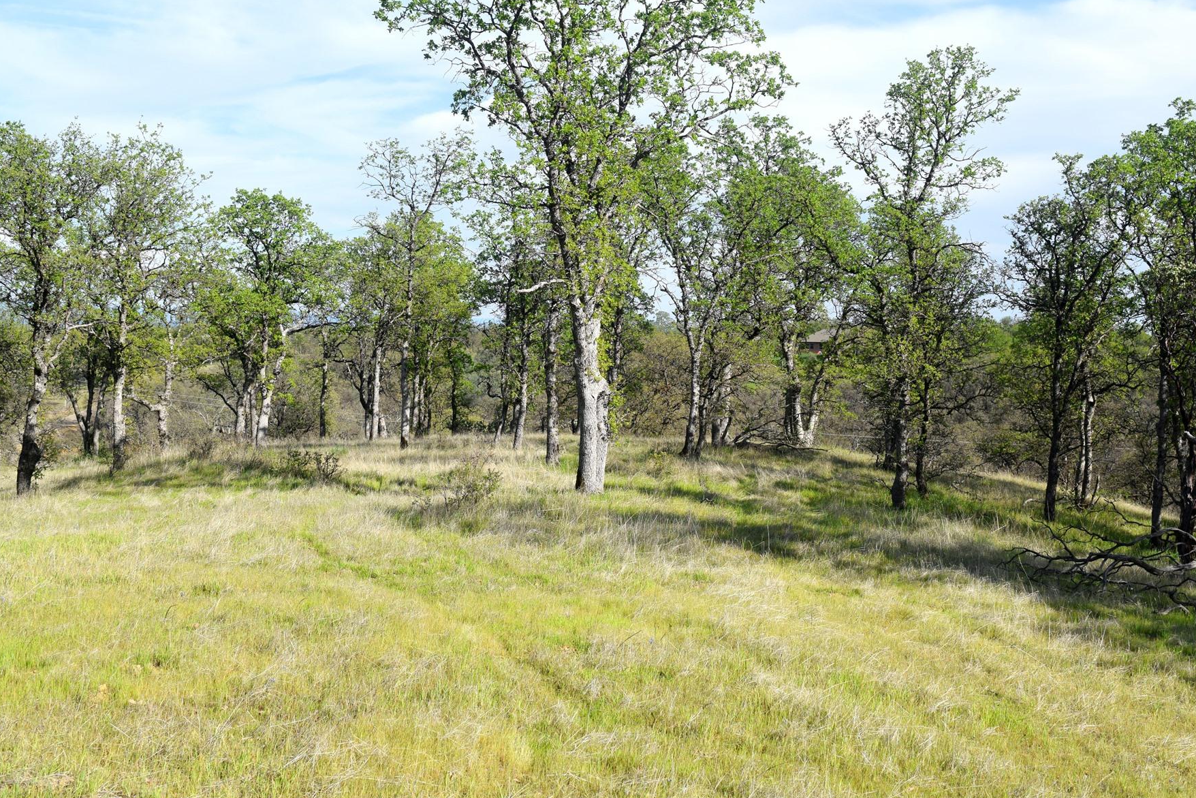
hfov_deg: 46.9
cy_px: 395
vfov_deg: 32.3
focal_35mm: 42
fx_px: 1379
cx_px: 605
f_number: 10
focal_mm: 27
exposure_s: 1/400
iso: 200
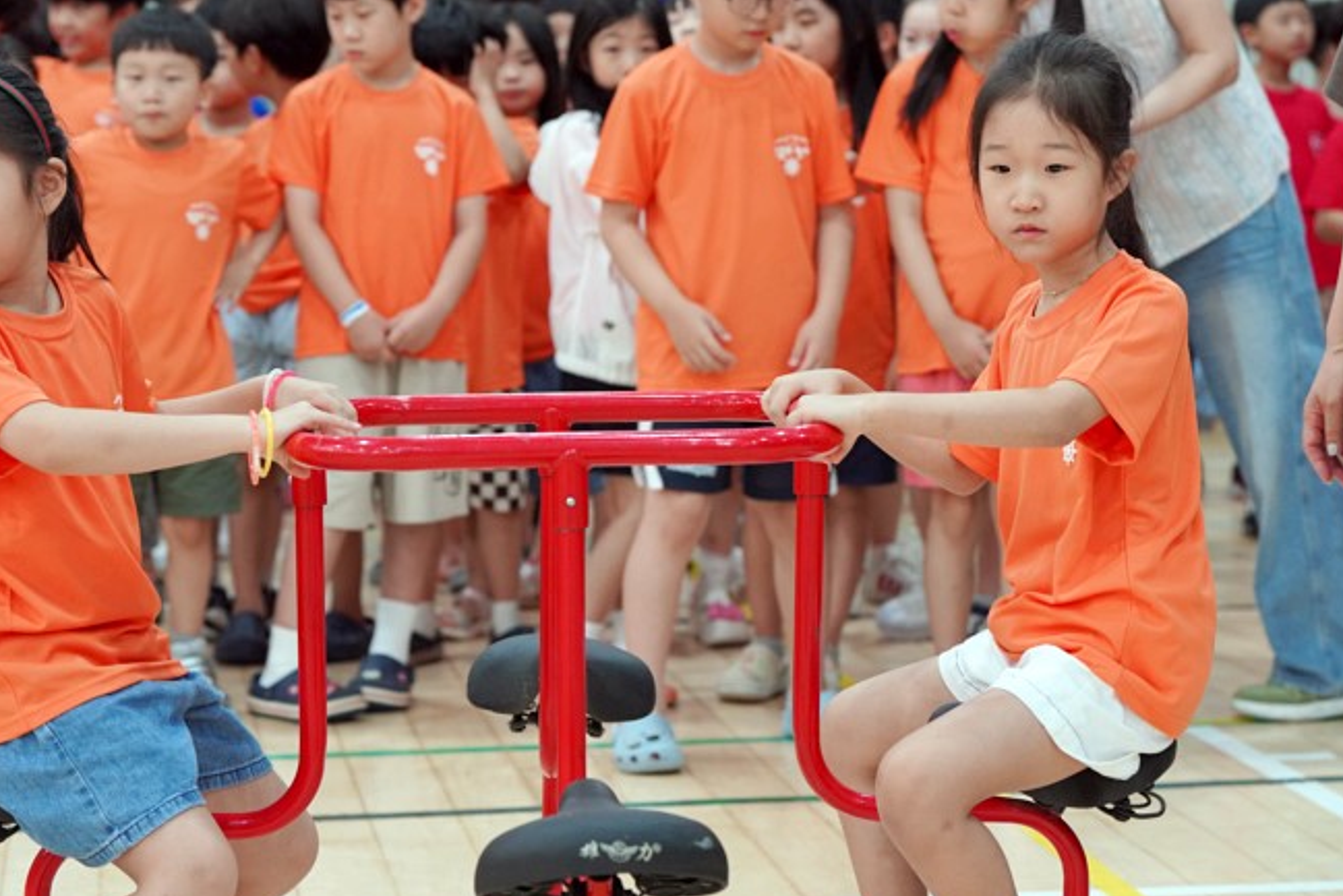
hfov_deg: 21.0
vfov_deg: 14.1
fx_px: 3619
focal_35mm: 97
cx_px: 629
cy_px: 354
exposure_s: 1/160
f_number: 4
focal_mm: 70
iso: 2000
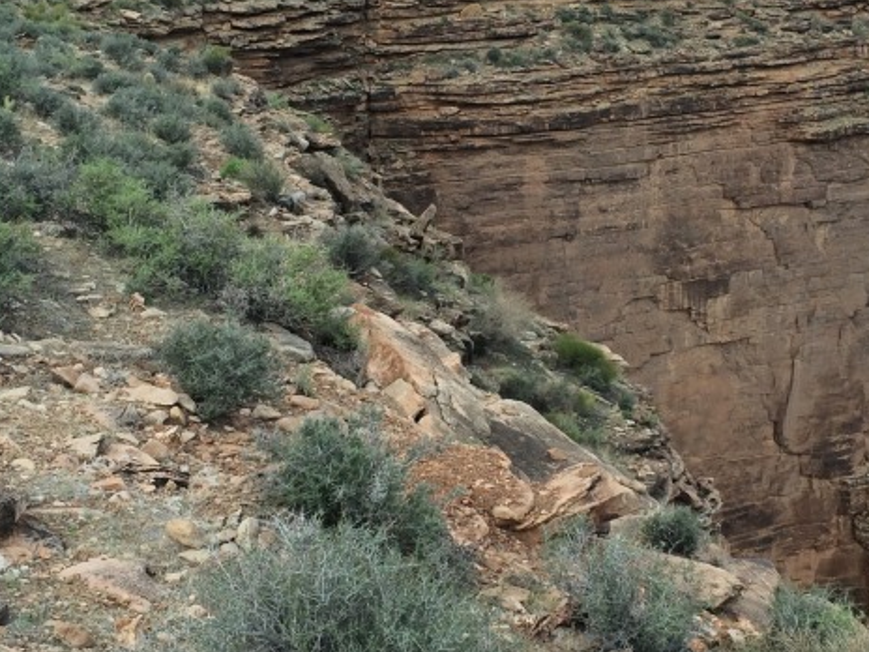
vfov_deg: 22.9
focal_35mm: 64
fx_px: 1607
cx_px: 519
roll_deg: +1.9
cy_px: 274
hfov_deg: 30.2
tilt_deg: -16.0
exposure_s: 1/373
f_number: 2.2
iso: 32
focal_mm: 4.15
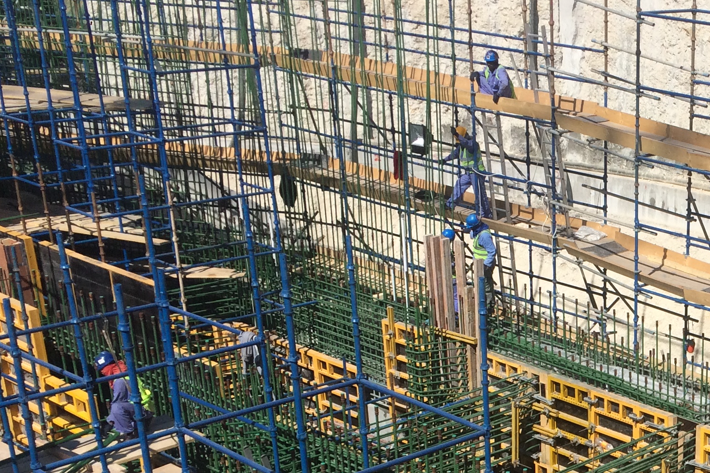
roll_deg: -0.4
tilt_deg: -24.1
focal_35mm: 66
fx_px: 1301
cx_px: 742
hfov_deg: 28.3
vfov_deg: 19.9
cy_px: 490
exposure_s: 1/4566
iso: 32
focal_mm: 4.15
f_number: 2.2
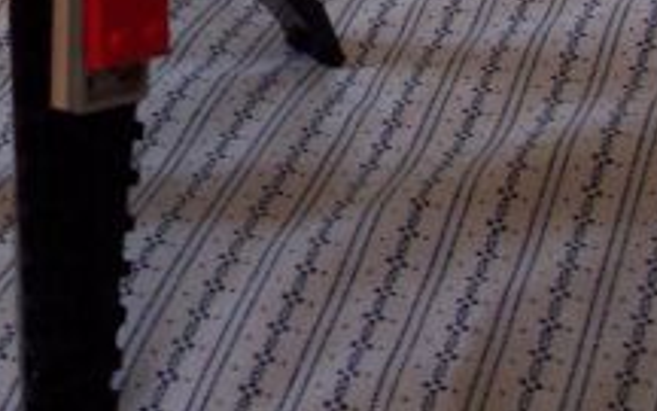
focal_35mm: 107
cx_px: -33
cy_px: -167
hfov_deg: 18.8
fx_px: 1916
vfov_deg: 11.8
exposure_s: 1/8
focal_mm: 5.6
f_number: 2.7
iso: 160
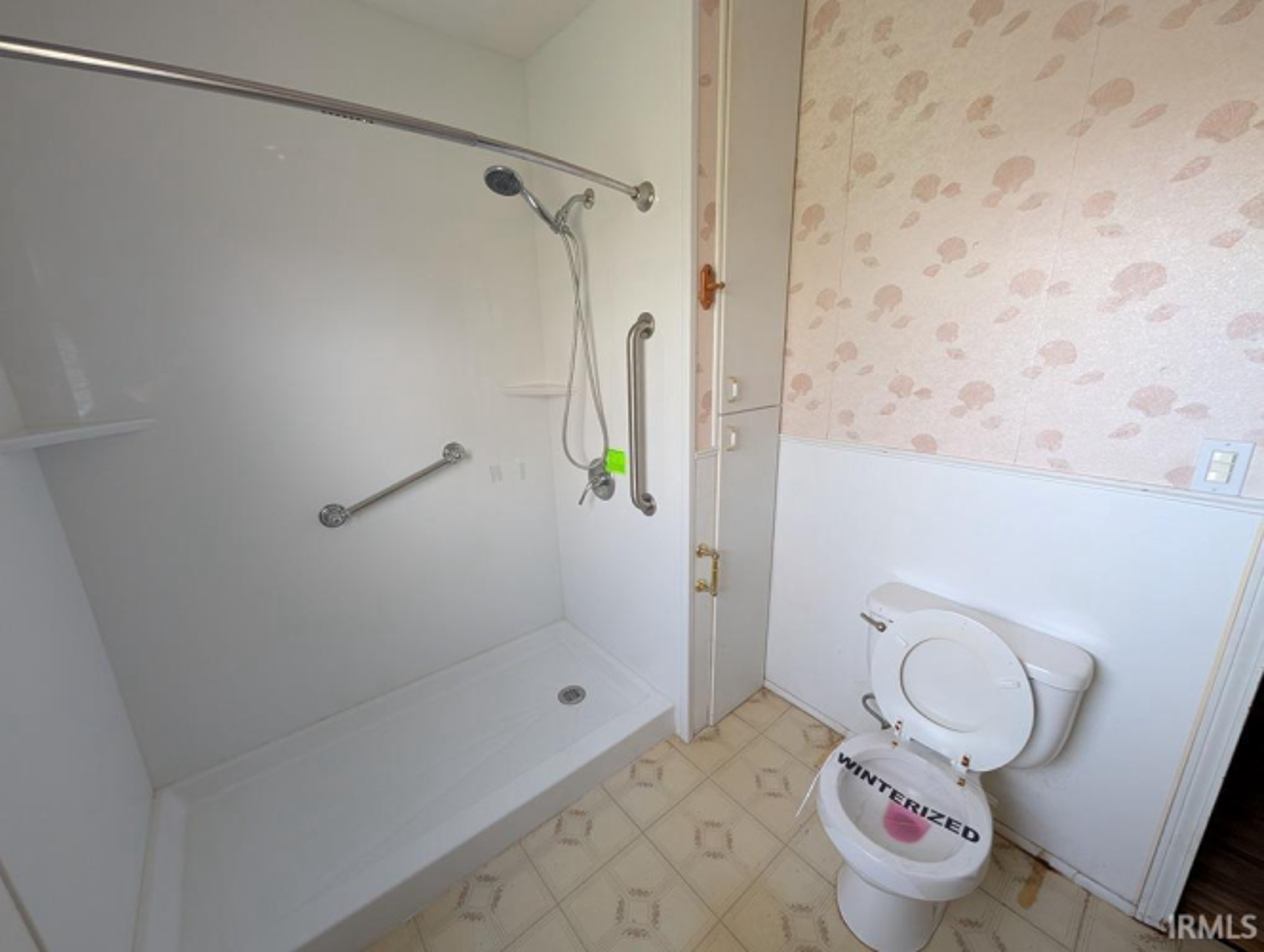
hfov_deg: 110.5
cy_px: 476
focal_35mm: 12
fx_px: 439
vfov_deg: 94.6
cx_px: 632
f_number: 1.7
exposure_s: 1/88.6
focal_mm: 2.02
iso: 169
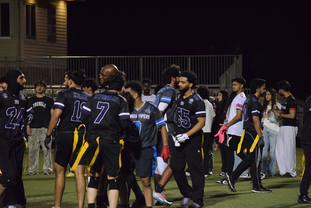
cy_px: 104
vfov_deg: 6.5
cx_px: 156
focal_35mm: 210
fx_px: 1814
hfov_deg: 9.8
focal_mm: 140
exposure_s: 1/800
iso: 12800
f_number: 5
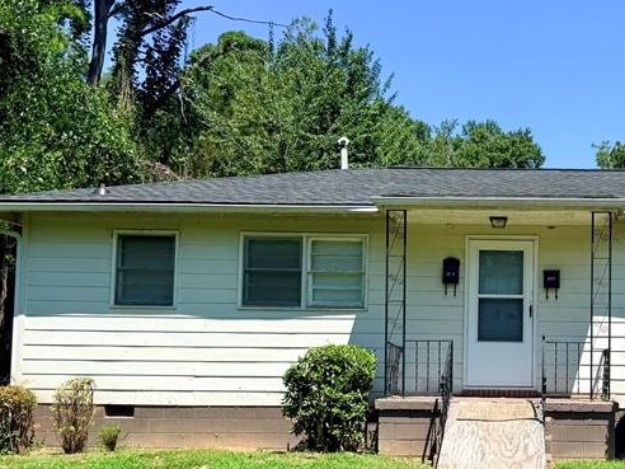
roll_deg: -0.6
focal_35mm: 50
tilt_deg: +3.2
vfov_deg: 28.9
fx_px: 903
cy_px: 316
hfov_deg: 36.6
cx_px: 521
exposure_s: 1/3425
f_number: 1.78
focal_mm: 6.76
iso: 80
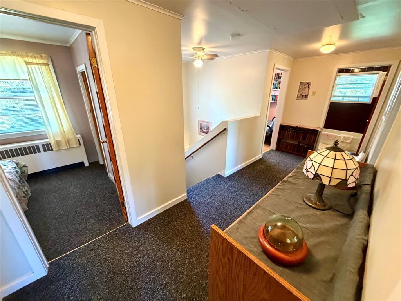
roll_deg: +0.5
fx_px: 162
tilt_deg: -19.9
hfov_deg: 102.1
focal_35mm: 14
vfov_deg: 85.7
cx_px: 200
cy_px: 150
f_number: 2.2
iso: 500
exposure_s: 1/60
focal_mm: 2.22
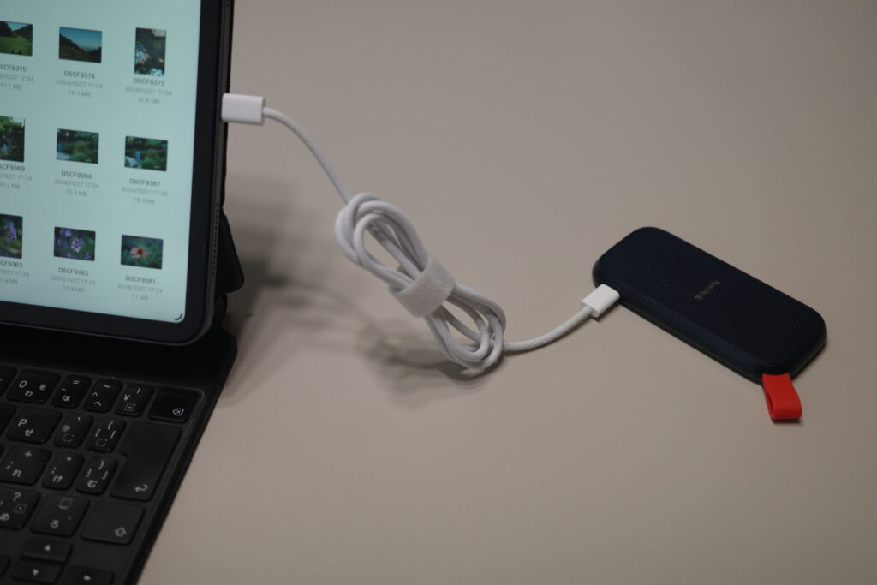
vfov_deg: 33.4
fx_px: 975
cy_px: 292
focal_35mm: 40
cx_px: 438
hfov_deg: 48.5
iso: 800
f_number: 2.8
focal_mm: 26
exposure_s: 1/60
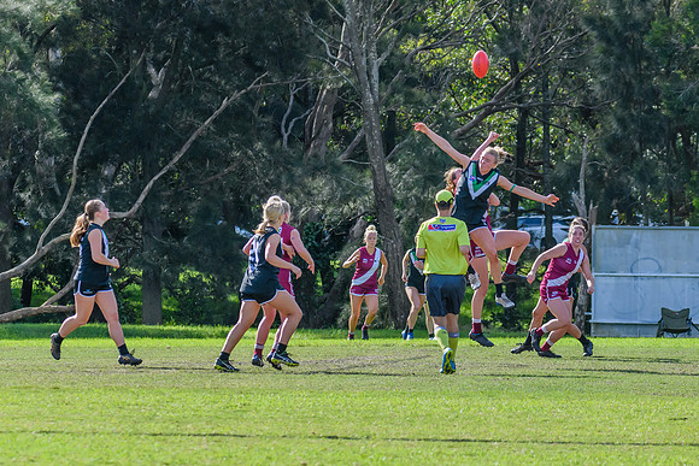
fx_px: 6052
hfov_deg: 6.6
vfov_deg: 4.4
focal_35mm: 312
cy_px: 285
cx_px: 507
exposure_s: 1/1250
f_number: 8
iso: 800
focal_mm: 170
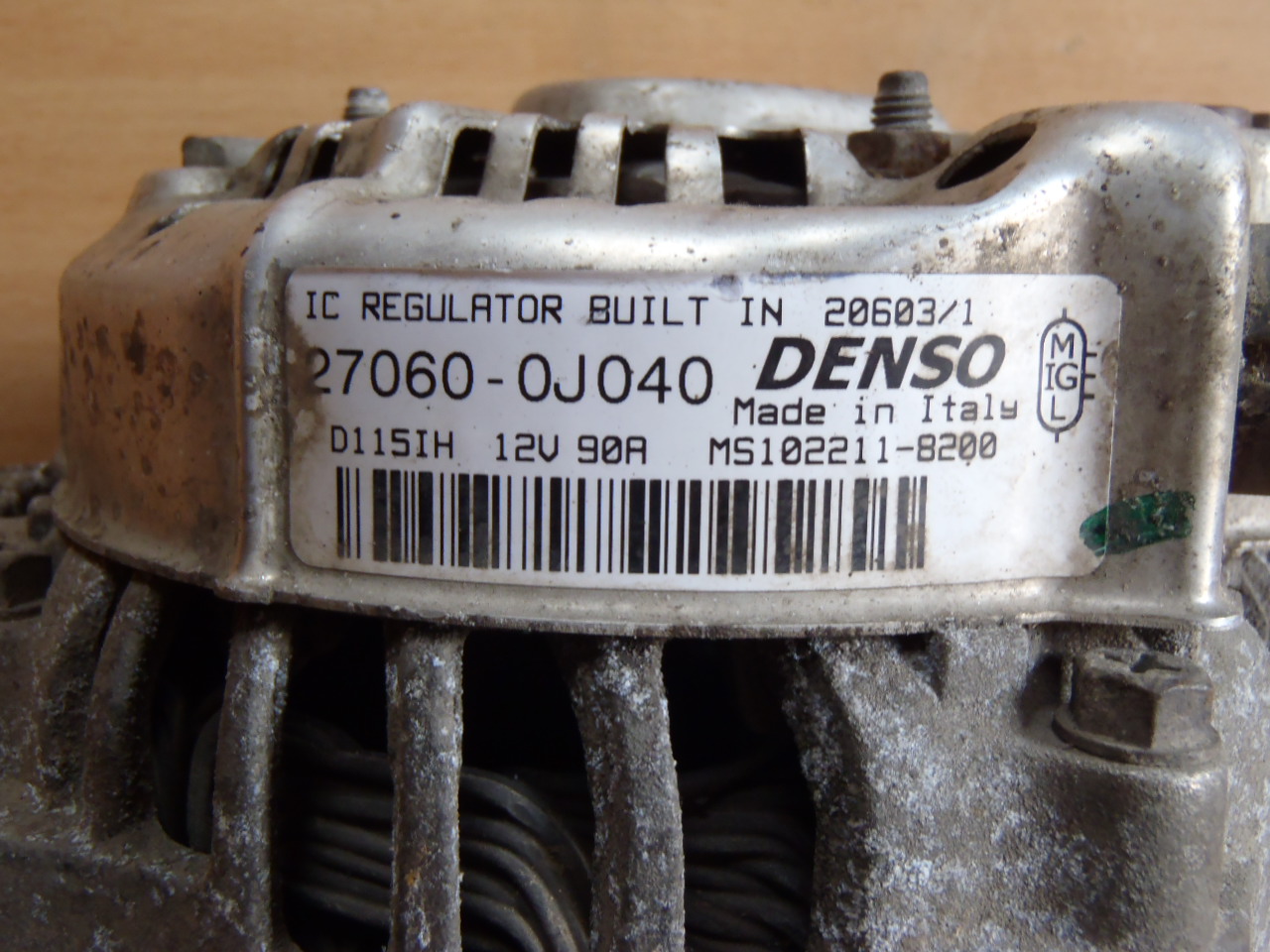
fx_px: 1357
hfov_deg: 50.1
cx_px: 635
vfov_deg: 38.7
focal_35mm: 37
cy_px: 476
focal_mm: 6.64
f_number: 4.7
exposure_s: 1/30
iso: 200
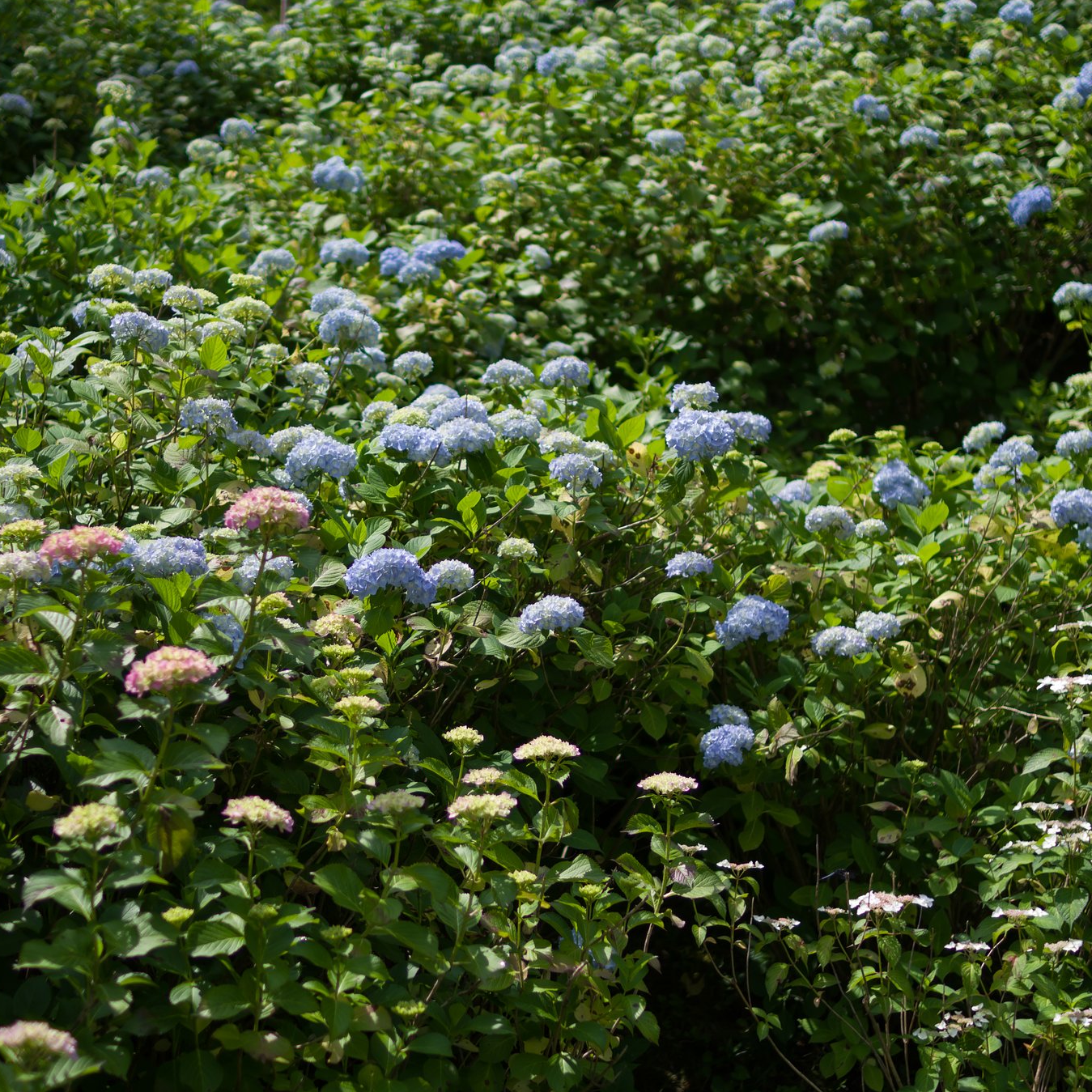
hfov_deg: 29.5
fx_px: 2070
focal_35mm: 58
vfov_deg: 29.6
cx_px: 470
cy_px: 543
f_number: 1.4
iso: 100
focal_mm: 30
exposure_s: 1/5000
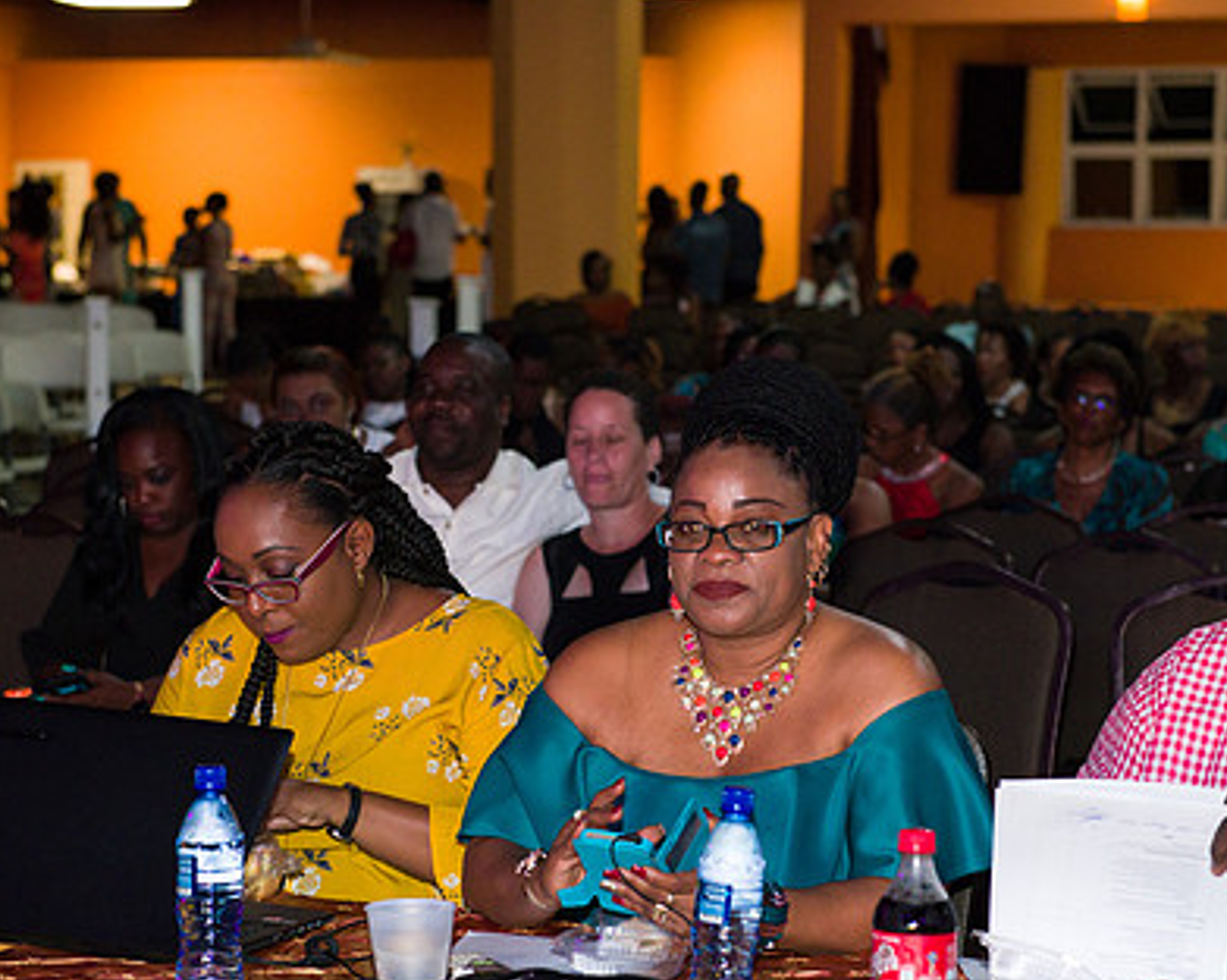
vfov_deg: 16.7
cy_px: 602
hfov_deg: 20.8
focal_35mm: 92
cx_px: 631
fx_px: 3338
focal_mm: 66
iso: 4000
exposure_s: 1/160
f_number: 5
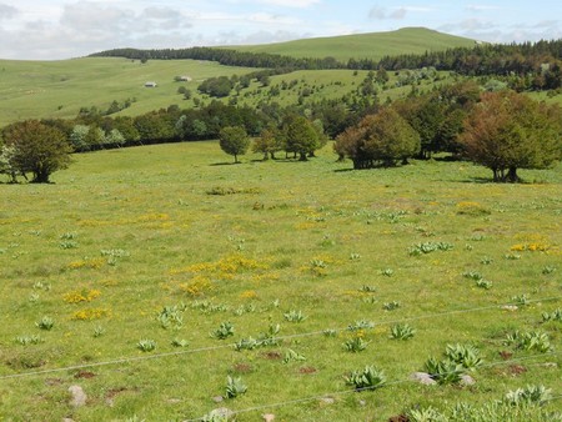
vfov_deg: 31.5
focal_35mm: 46
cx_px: 281
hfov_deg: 41.2
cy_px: 211
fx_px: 747
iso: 80
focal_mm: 8.3
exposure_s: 1/640
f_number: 3.4
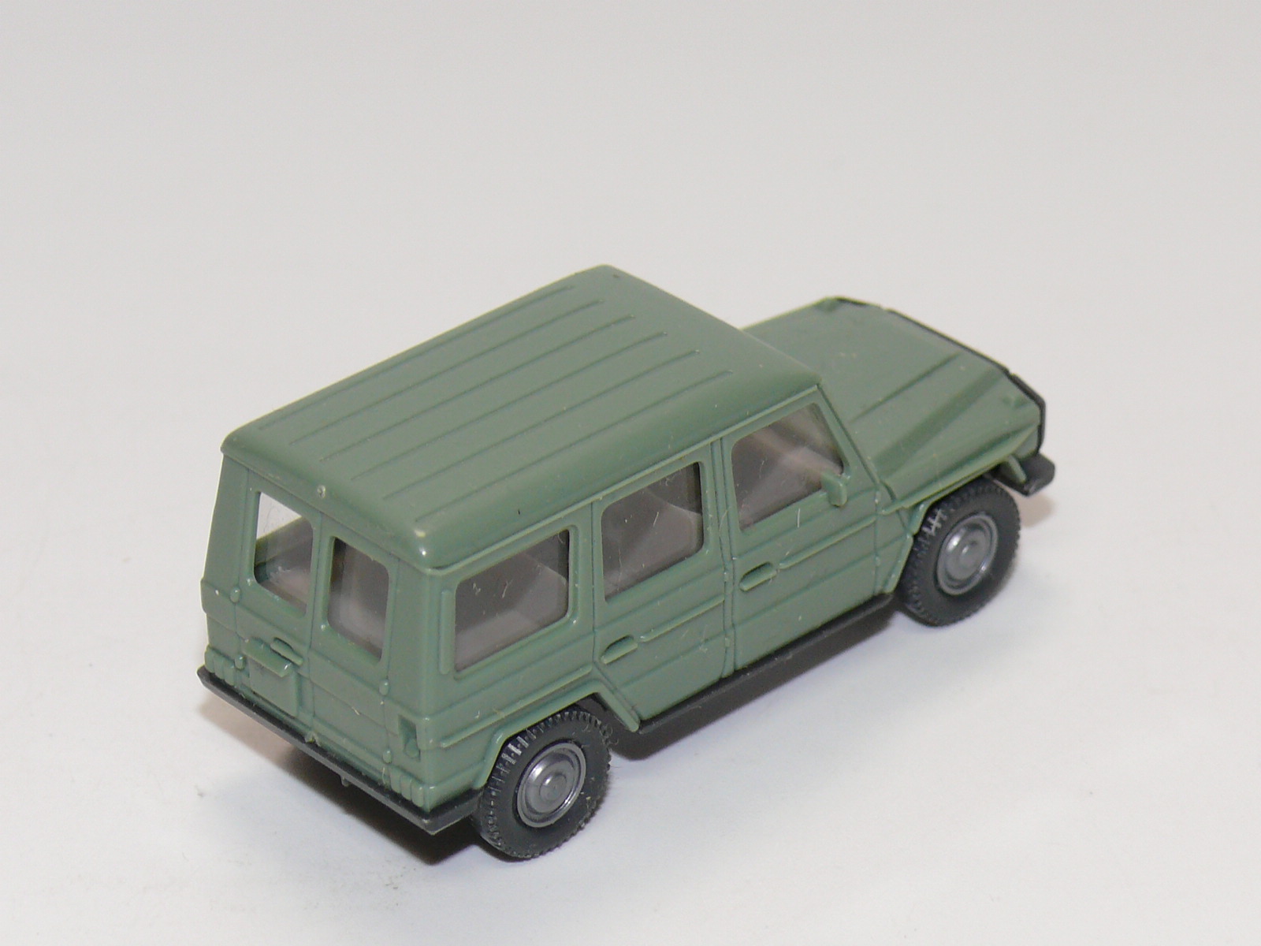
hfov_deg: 14.6
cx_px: 630
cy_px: 473
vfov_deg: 11.0
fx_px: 4918
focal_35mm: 135
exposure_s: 1/30
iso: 100
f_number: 4
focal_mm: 16.2
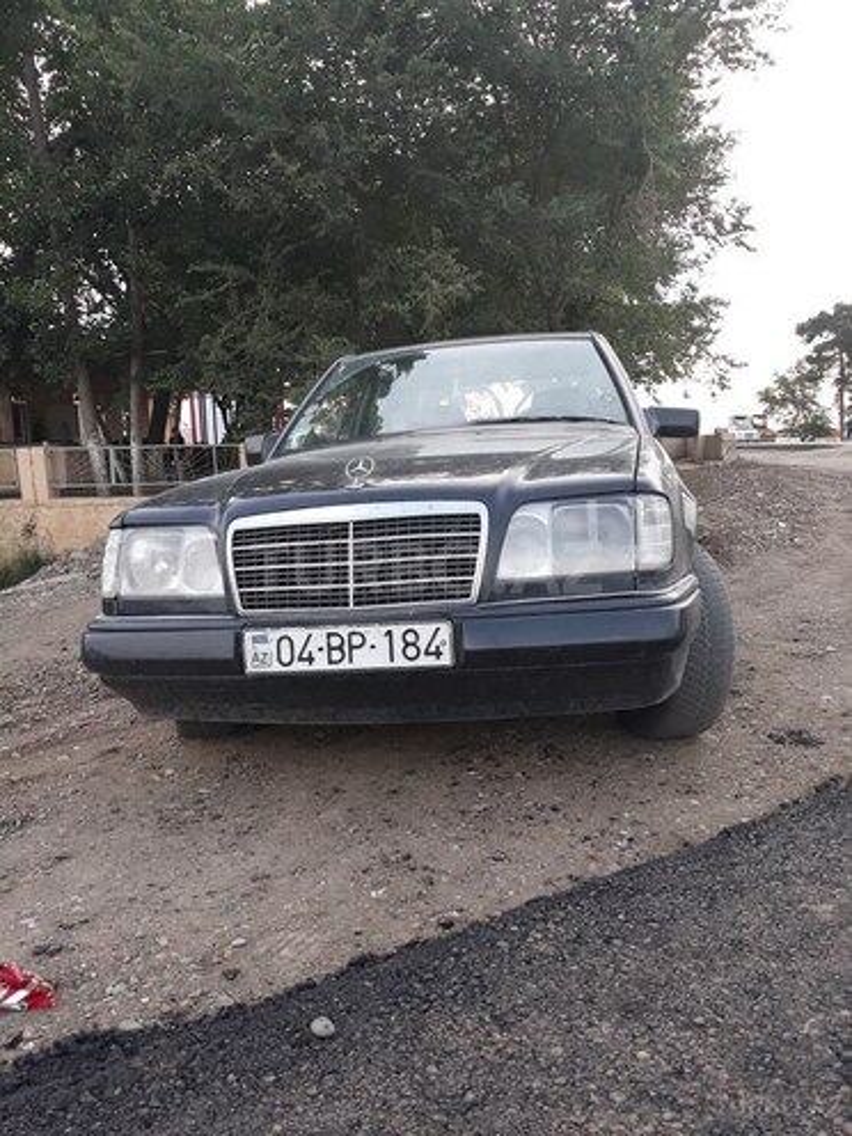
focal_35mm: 27
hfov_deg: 51.4
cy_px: 568
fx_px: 886
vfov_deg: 65.3
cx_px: 426
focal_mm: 3.71
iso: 40
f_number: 1.7
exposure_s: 1/100
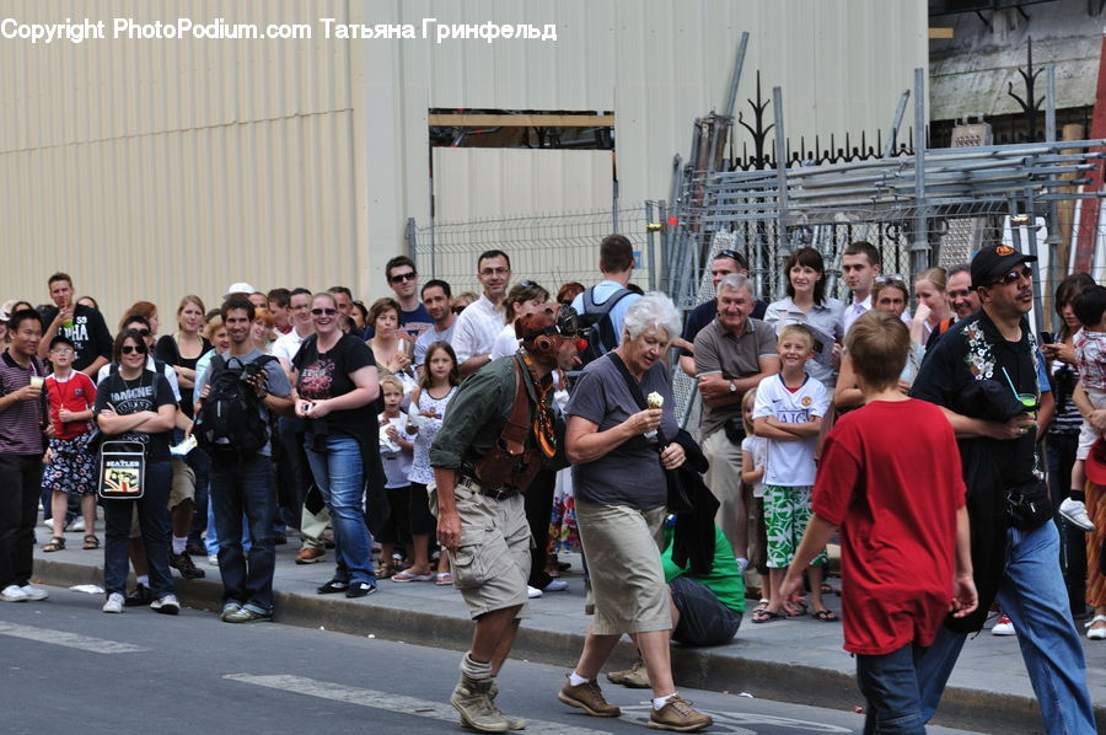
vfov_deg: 13.8
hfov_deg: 20.6
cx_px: 553
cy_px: 368
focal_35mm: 99
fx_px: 3038
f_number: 9
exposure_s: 1/160
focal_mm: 66
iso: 400
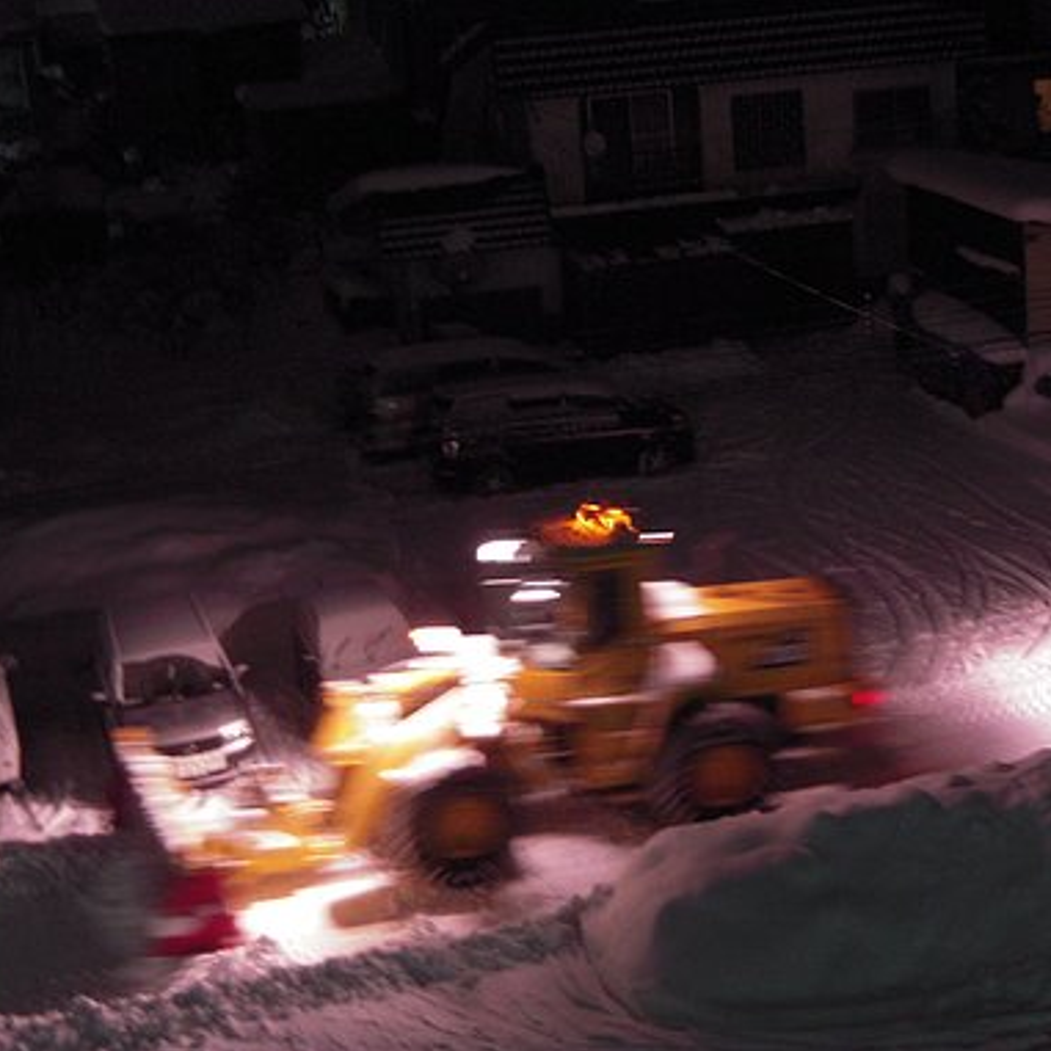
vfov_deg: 24.7
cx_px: 632
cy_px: 527
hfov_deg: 24.6
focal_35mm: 70
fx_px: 2405
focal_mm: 10.5
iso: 400
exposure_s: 1/3
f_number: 3.9
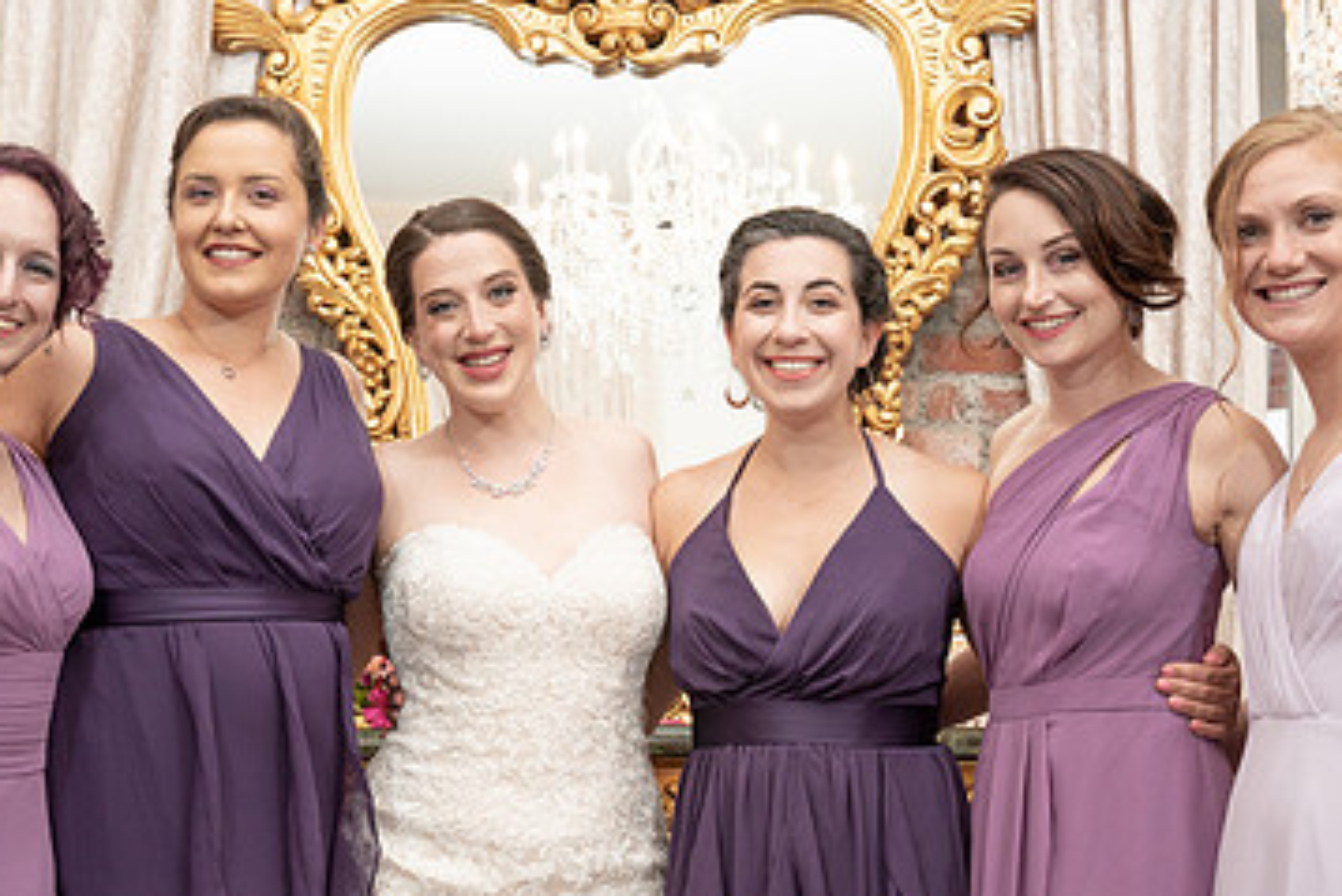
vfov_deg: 23.3
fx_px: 2163
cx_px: 626
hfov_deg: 34.5
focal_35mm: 58
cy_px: 595
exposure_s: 1/200
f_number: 5.6
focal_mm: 33
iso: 1000
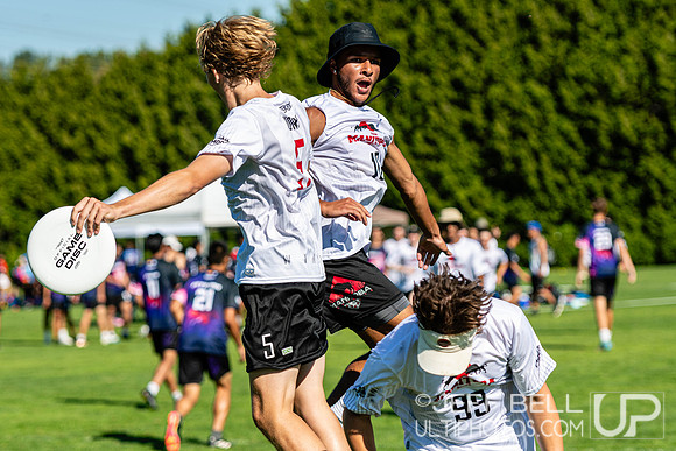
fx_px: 3803
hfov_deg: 10.2
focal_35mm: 202
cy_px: 226
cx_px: 338
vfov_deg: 6.8
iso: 100
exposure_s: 1/2000
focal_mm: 135
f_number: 3.2
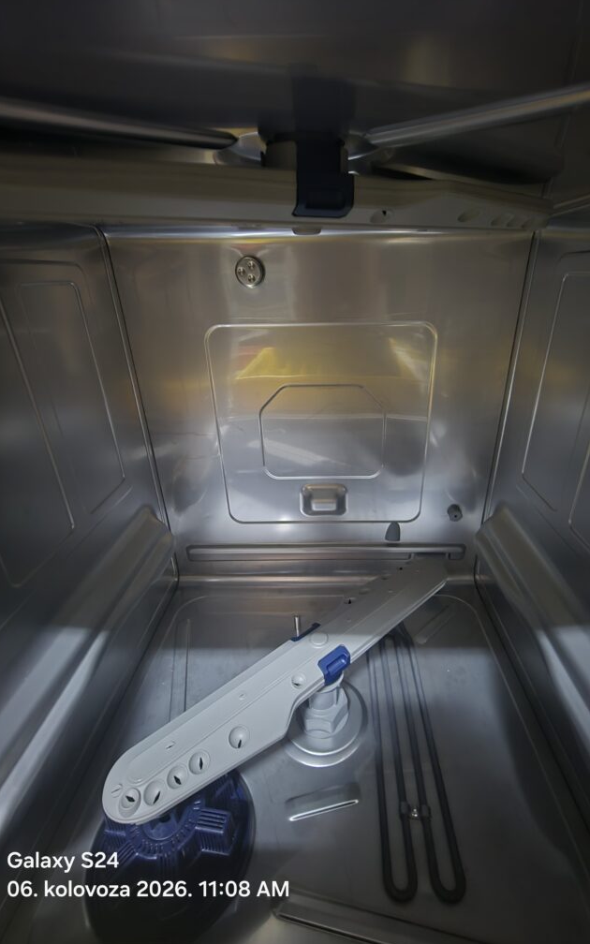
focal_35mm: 14
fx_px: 360
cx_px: 321
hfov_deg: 78.5
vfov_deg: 105.3
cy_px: 469
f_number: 2.2
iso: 1000
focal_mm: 2.2
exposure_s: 1/8.33
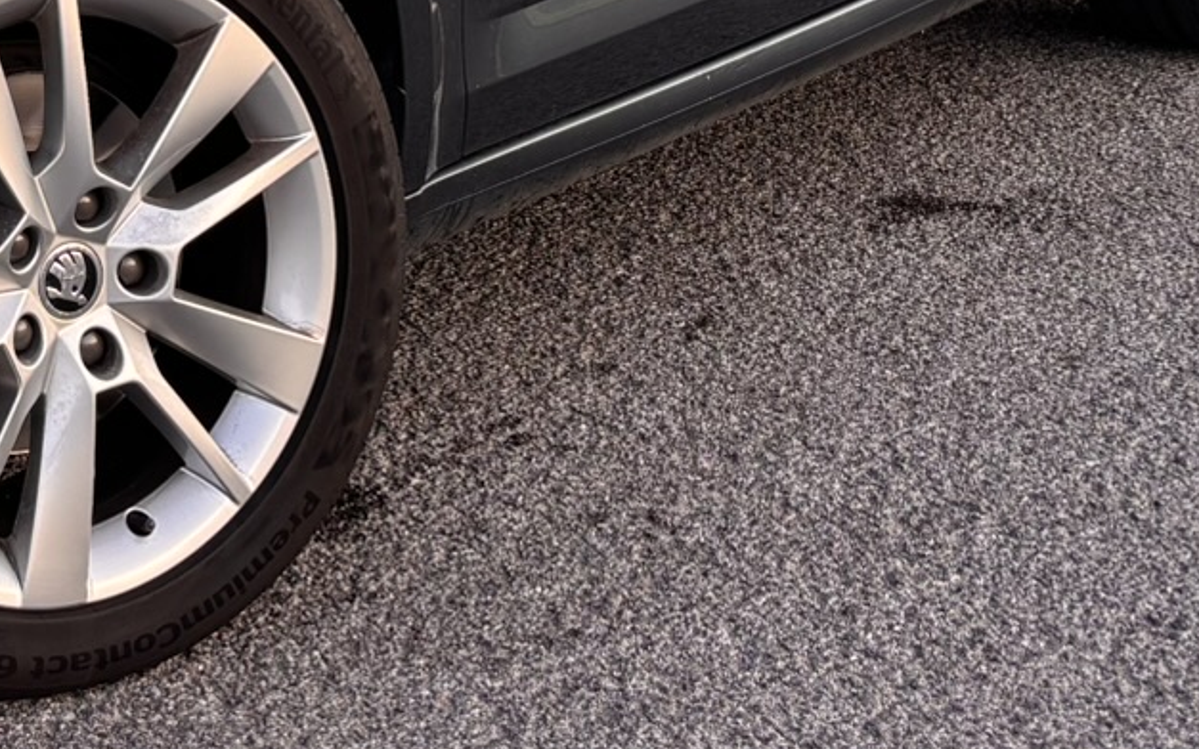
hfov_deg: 21.7
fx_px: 2941
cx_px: -153
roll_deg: -0.2
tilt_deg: -3.5
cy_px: -537
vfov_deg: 13.3
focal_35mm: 90
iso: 80
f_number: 1.6
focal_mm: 5.96
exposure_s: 1/121
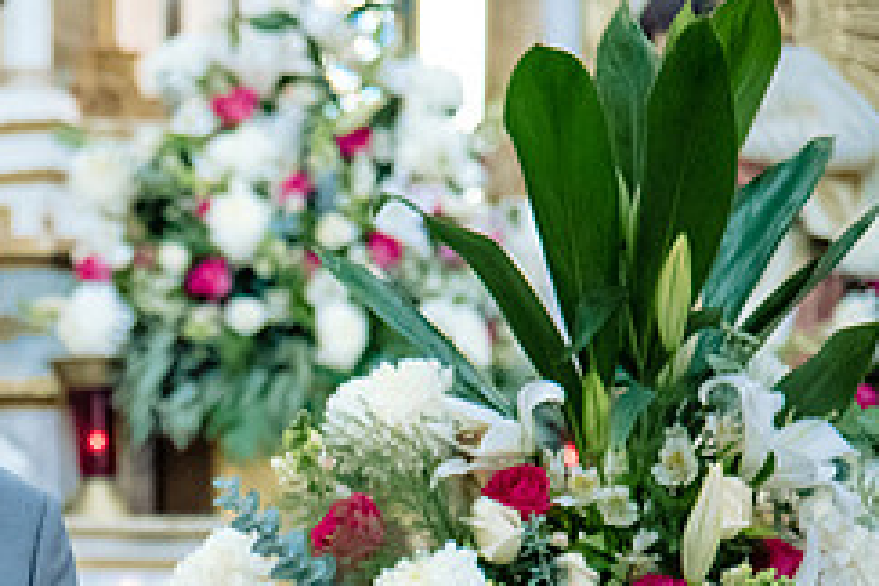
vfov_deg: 5.5
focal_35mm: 251
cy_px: 573
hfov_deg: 8.2
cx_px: -4
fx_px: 6128
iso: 5000
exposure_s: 1/160
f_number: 4
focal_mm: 105
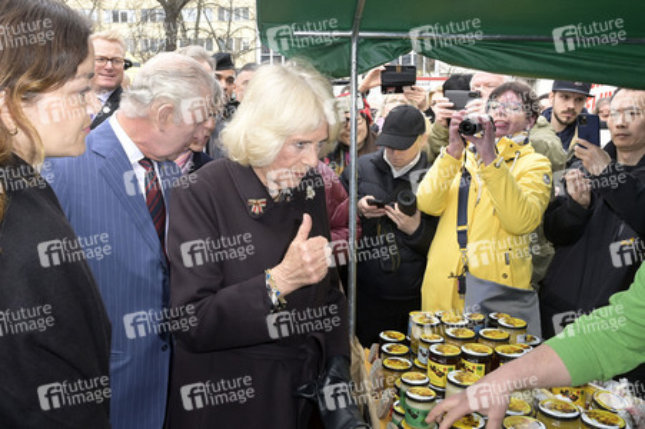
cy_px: 214
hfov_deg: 67.4
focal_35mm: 27
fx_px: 483
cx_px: 322
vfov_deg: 47.9
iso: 1250
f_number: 10
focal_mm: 27
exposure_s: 1/250
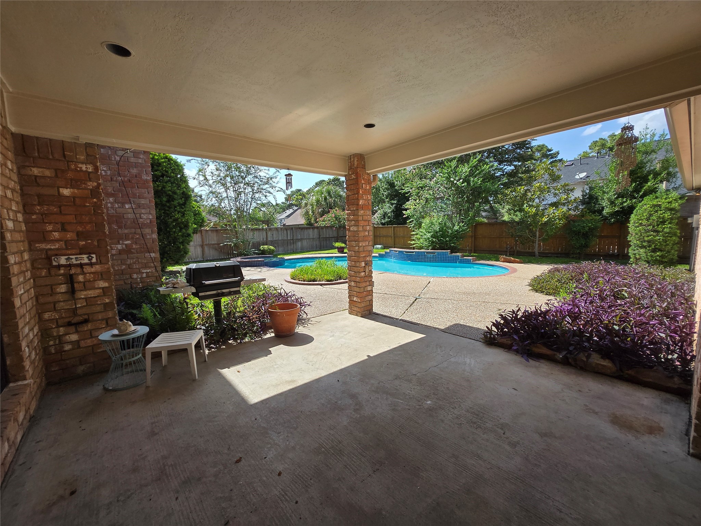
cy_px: 263
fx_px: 263
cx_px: 350
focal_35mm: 13
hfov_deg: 106.2
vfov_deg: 89.9
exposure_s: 1/566
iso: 25
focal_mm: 1.7
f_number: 2.2
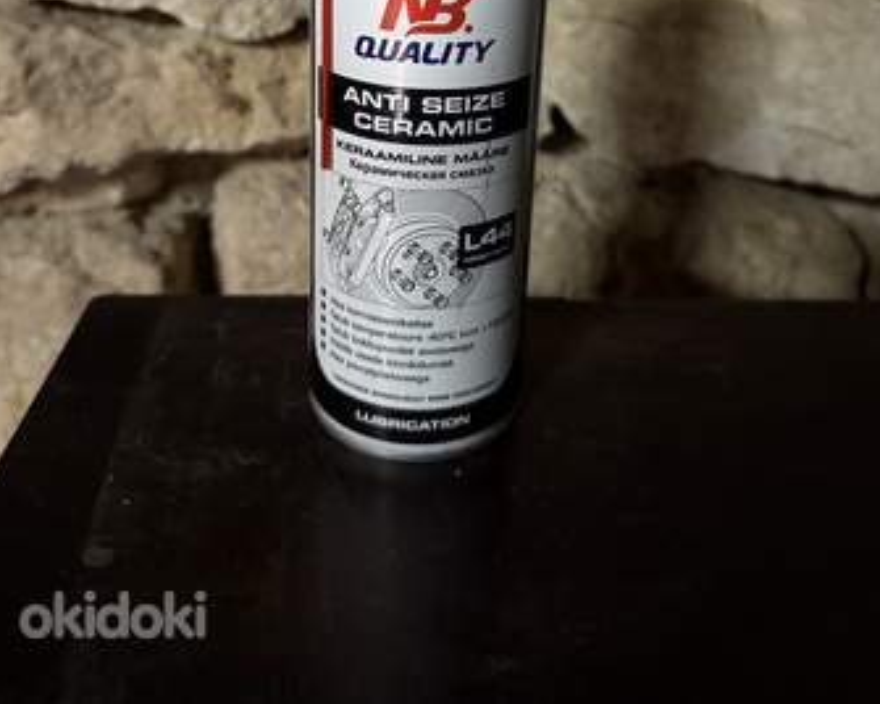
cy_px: 50
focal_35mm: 35
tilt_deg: -14.4
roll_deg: -2.7
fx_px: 912
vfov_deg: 38.8
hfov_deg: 51.5
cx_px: 437
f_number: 1.78
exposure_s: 1/33
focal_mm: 6.76
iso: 1000
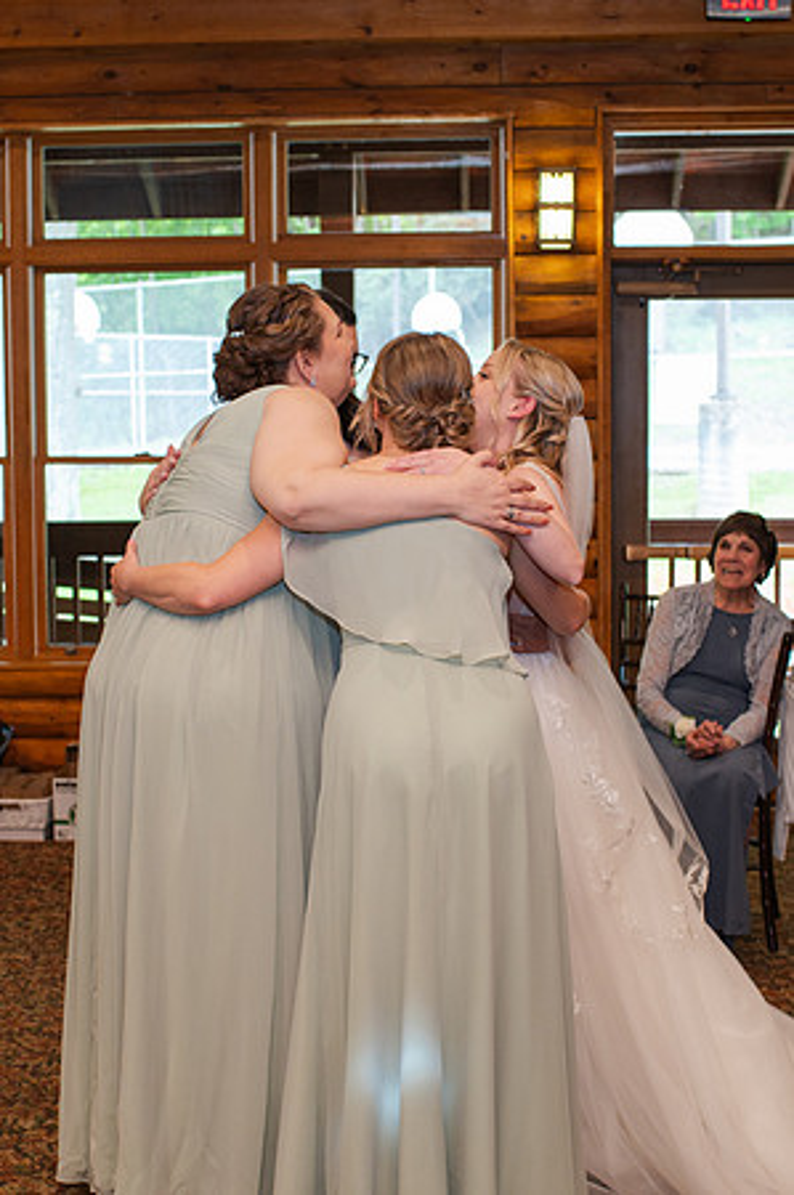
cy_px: 574
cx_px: 370
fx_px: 1813
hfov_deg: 24.7
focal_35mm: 55
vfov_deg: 36.5
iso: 800
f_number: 3.5
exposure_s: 1/200
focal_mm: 35
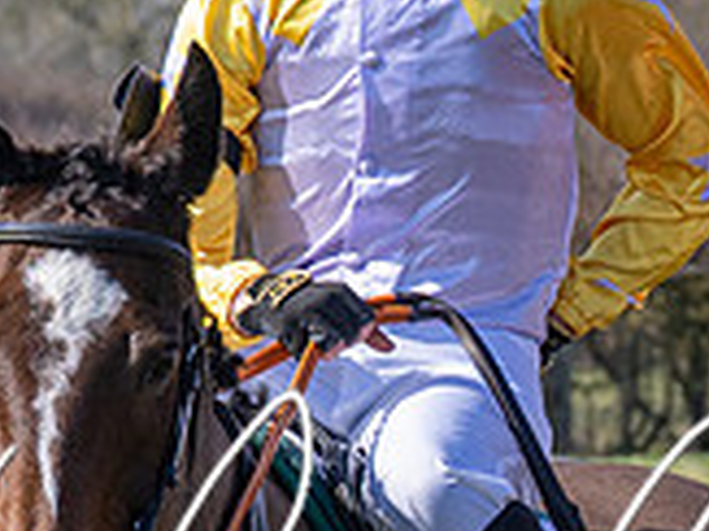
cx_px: 1304
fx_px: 12689
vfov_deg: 2.4
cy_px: 416
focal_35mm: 620
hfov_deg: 3.2
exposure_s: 1/1250
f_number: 5
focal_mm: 70
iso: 200
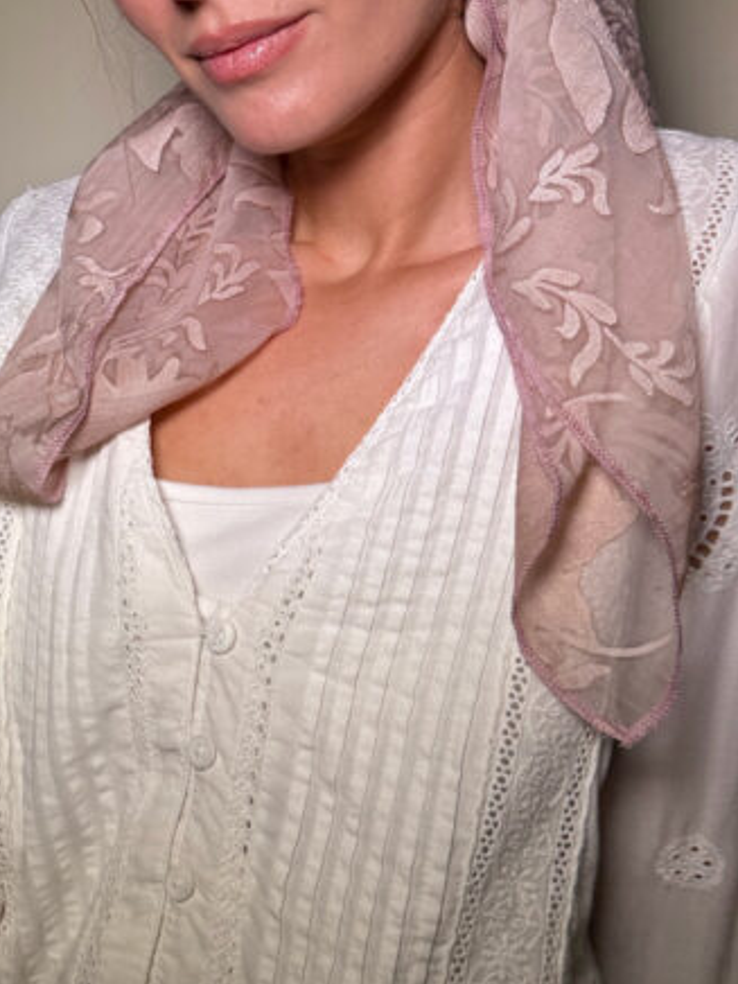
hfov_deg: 26.5
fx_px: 1563
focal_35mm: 55
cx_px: 269
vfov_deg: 34.6
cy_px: 332
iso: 64
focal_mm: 6.76
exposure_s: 1/293
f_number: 1.78
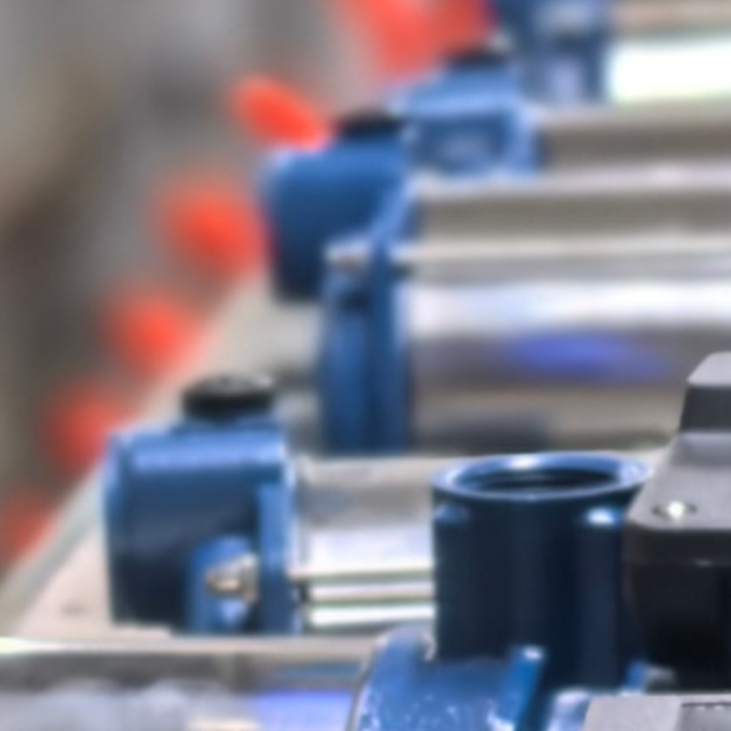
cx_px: 425
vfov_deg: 5.8
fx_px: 7239
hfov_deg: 5.8
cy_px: 865
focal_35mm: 303
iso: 250
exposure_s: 1/50
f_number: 1.4
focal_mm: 5.75
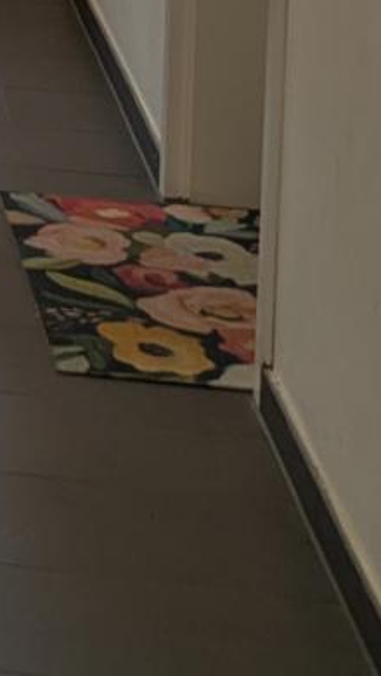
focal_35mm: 134
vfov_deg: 14.7
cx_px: -907
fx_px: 2401
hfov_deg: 7.5
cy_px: -404
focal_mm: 5.43
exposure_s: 1/100
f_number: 1.89
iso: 58
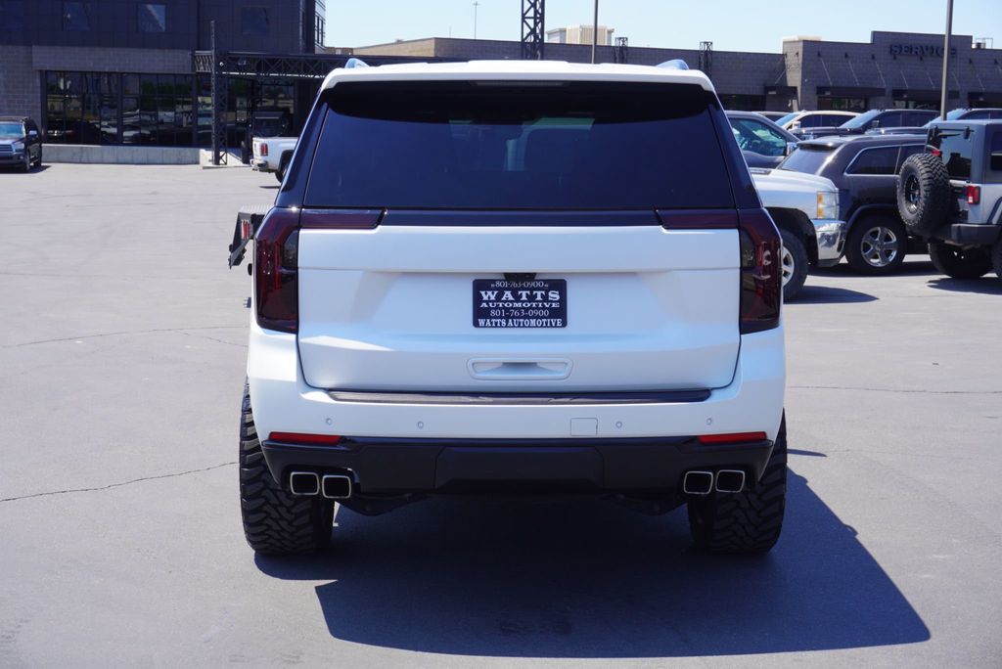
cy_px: 334
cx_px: 501
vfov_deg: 24.4
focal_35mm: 56
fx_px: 1546
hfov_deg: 35.9
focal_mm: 37
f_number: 10
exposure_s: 1/100
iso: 100
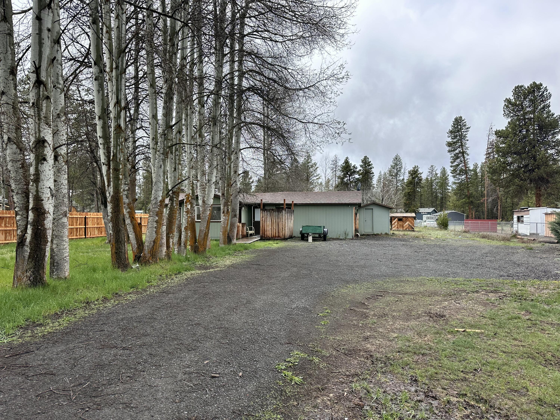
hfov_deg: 71.6
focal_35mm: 24
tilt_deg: +0.3
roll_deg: +0.4
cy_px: 210
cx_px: 280
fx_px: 388
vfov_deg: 56.8
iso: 80
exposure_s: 1/3597
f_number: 1.78
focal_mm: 6.86
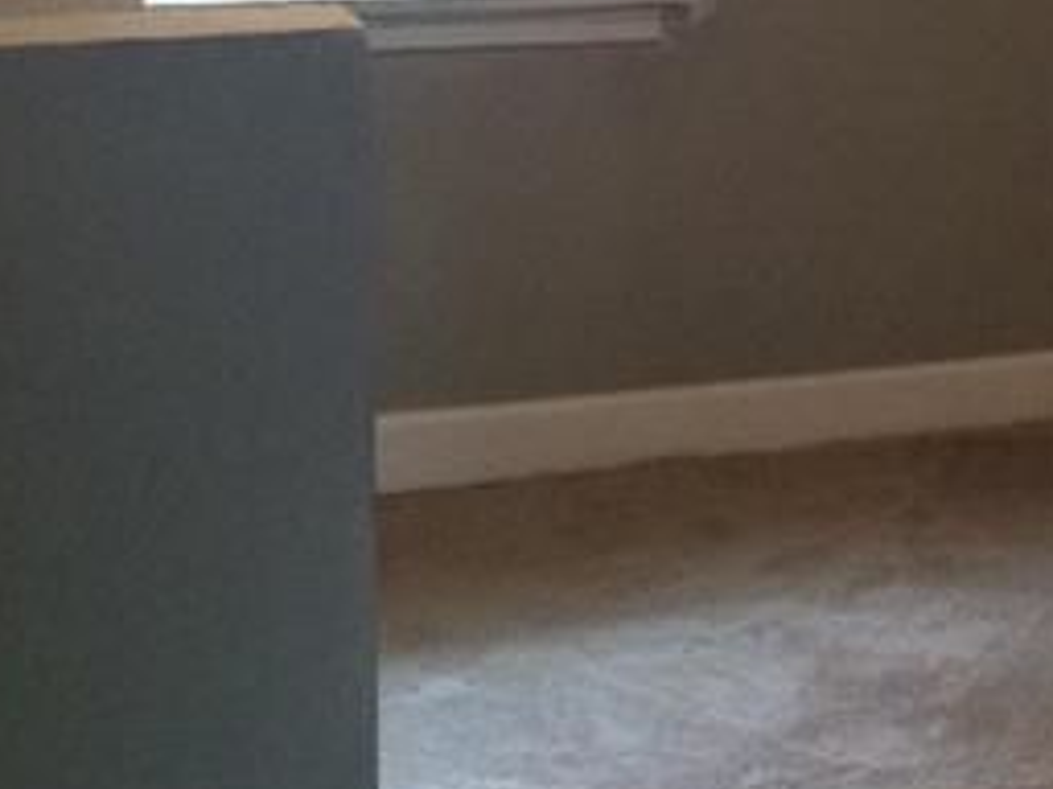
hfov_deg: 15.8
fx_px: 3650
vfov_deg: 12.1
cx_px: 1275
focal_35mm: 120
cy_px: -136
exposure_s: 1/30
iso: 250
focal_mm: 4.12
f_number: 2.2
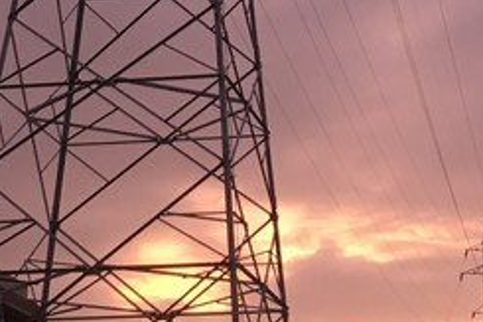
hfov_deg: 16.2
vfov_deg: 10.3
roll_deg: +2.3
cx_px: 313
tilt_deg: +26.4
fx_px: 1689
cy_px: -227
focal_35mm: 126
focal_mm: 4.15
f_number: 2.2
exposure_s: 1/30
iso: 100
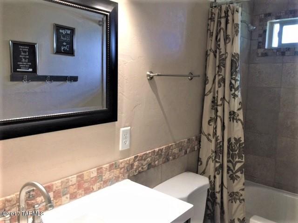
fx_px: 250
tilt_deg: -7.9
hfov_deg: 61.7
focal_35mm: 29
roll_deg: -2.2
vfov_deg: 48.2
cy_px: 112
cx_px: 149
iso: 32
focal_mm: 4.15
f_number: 2.2
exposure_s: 1/15
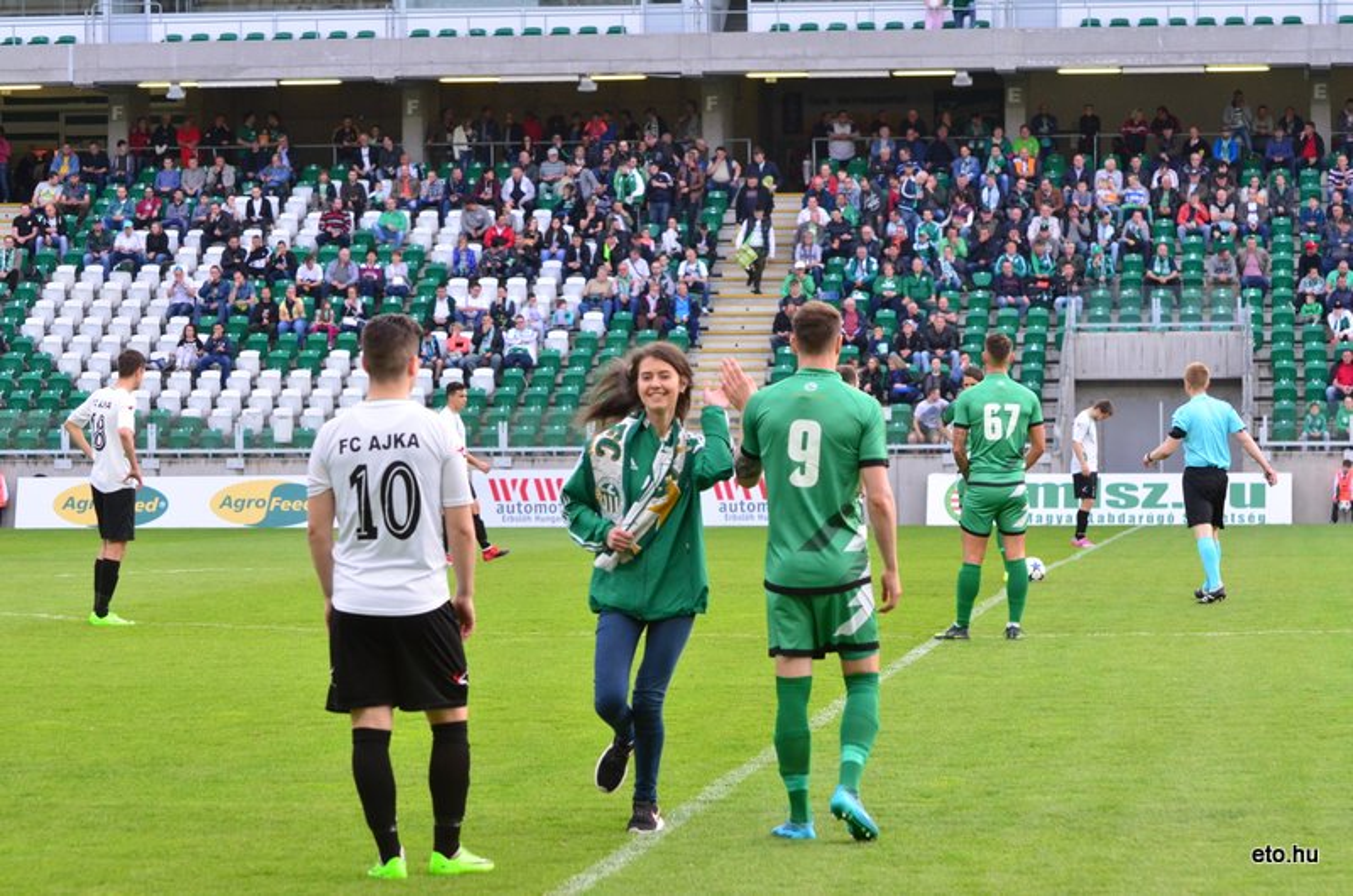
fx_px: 4839
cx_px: 676
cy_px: 448
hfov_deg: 15.9
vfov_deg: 10.6
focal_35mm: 129
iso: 1600
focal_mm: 86
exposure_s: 1/400
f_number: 6.3
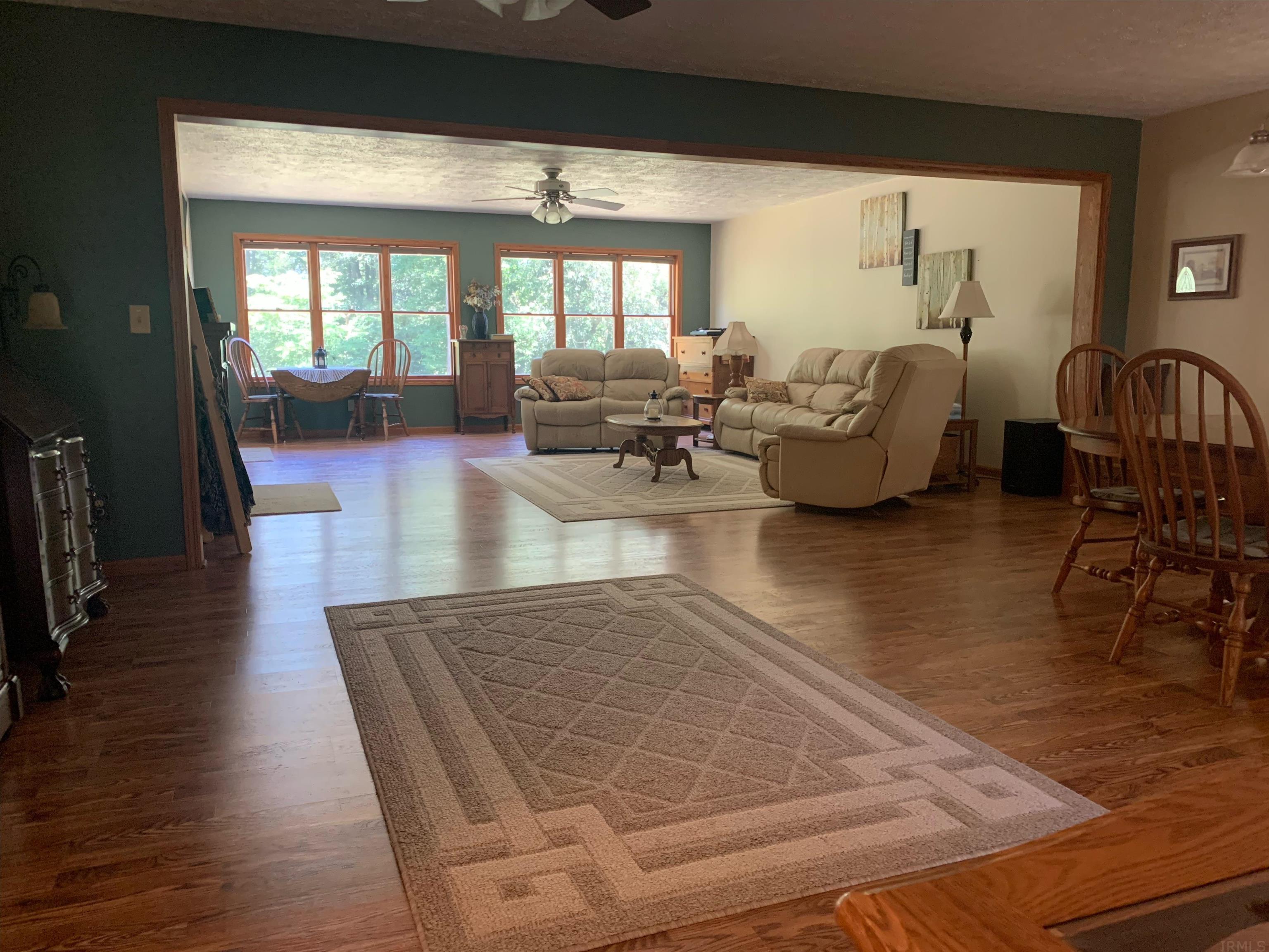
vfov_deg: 53.1
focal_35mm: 26
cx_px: 634
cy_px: 476
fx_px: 953
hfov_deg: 67.3
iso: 320
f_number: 1.8
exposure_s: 1/60
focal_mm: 4.25
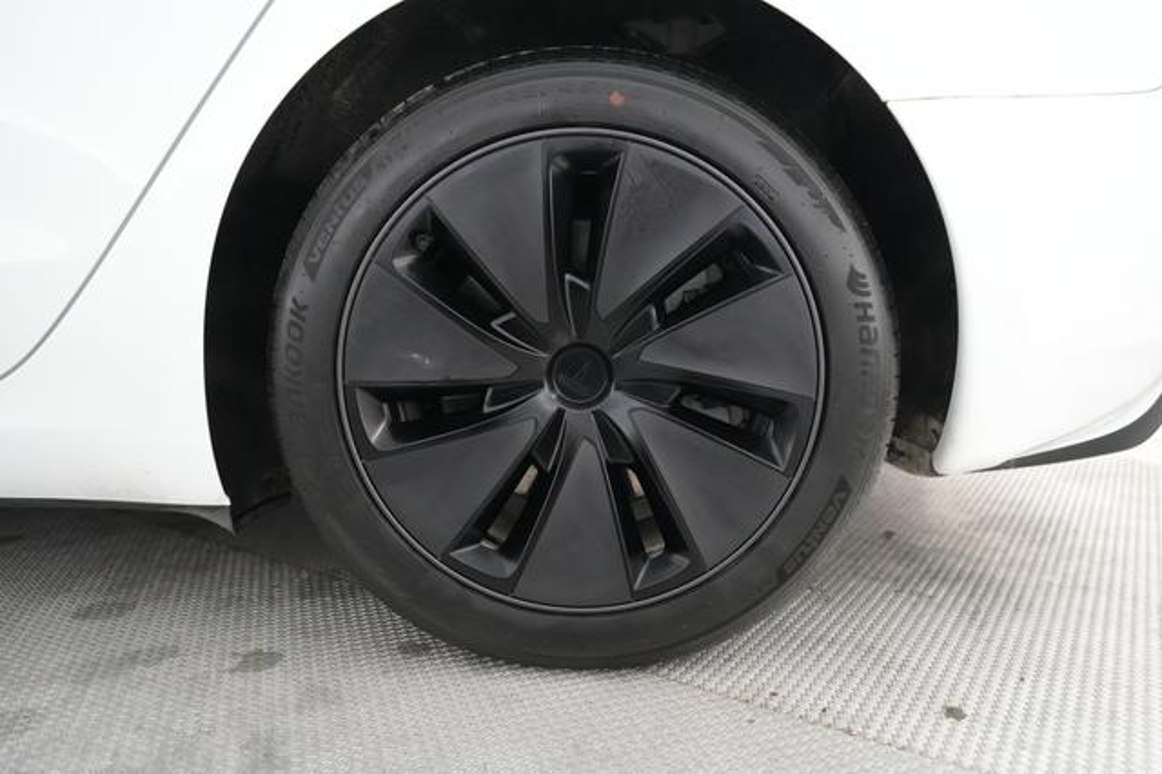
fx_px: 806
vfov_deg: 51.2
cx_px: 581
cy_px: 387
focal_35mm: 25
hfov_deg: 71.5
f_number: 2.8
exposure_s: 1/160
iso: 5000
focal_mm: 25
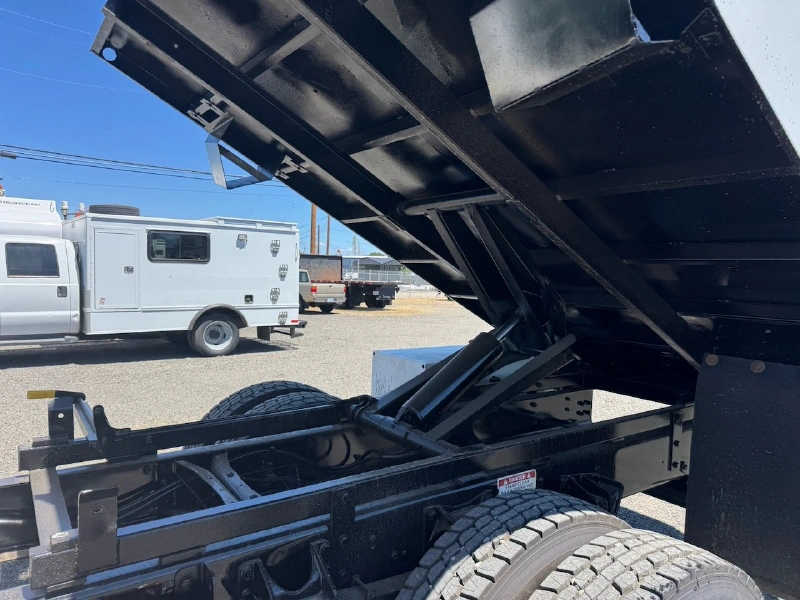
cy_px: 300
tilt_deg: -4.1
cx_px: 400
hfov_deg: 71.6
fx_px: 555
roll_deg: -3.8
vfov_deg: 56.8
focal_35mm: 24
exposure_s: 1/2331
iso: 80
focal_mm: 6.76
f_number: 1.78
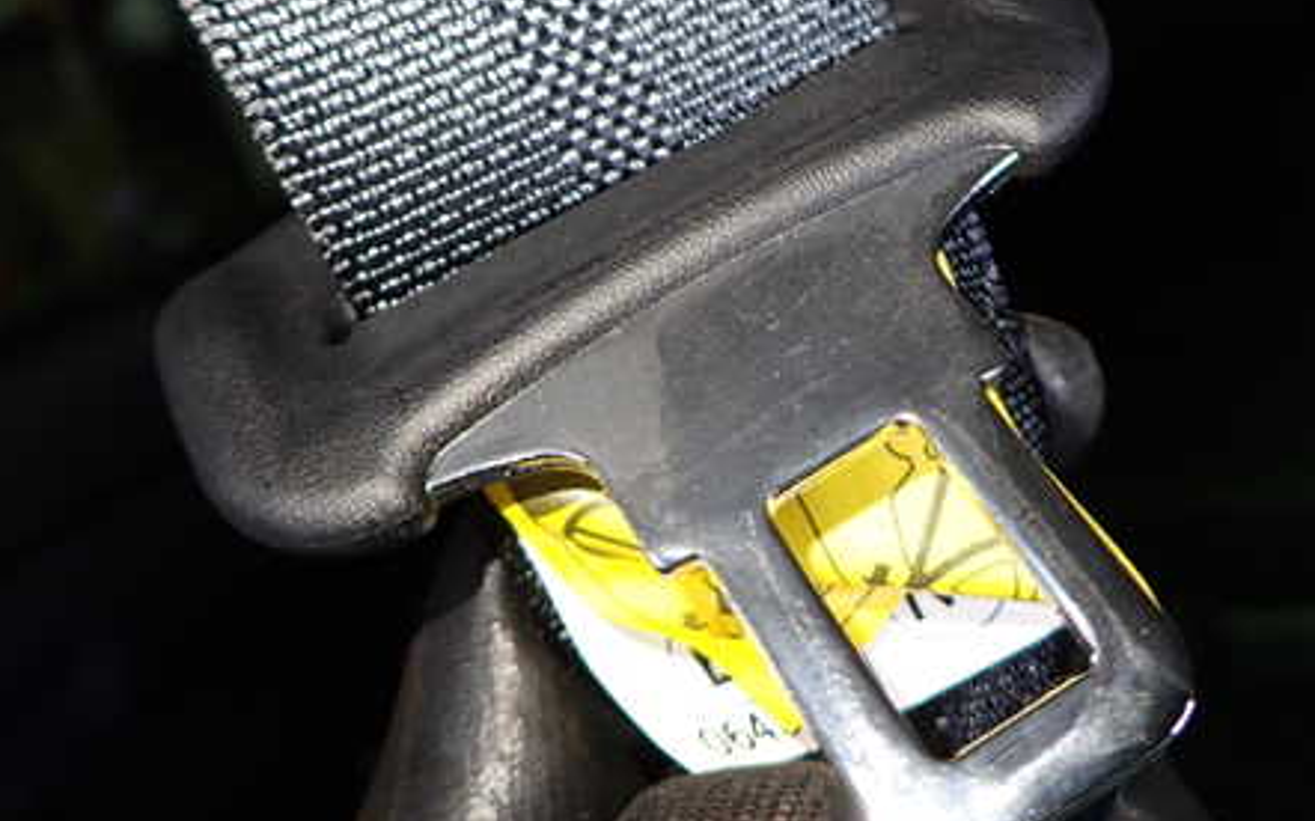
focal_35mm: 36
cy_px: 431
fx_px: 1290
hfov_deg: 53.6
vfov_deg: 35.3
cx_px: 791
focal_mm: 4.5
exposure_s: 1/30
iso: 200
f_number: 2
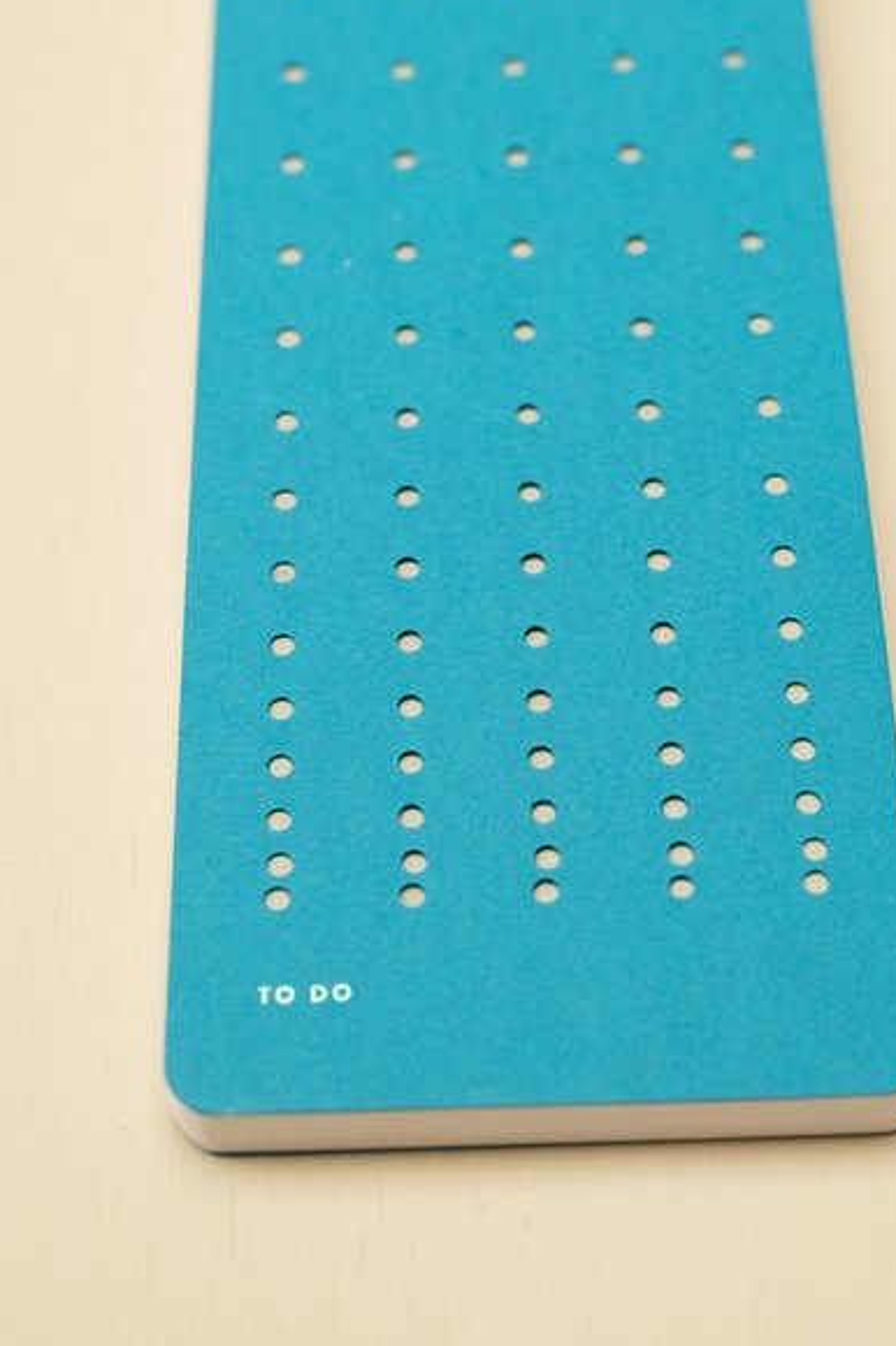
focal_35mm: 69
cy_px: 536
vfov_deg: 29.2
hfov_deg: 19.7
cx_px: 522
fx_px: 2579
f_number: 5.6
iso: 3200
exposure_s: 1/200
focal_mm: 50
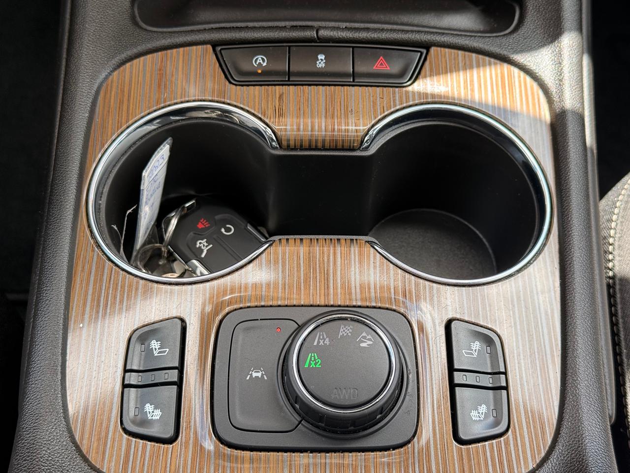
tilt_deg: -63.6
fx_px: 874
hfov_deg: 39.7
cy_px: 236
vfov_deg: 30.3
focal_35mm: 48
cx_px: 315
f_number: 1.78
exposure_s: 1/147
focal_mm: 6.76
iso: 50
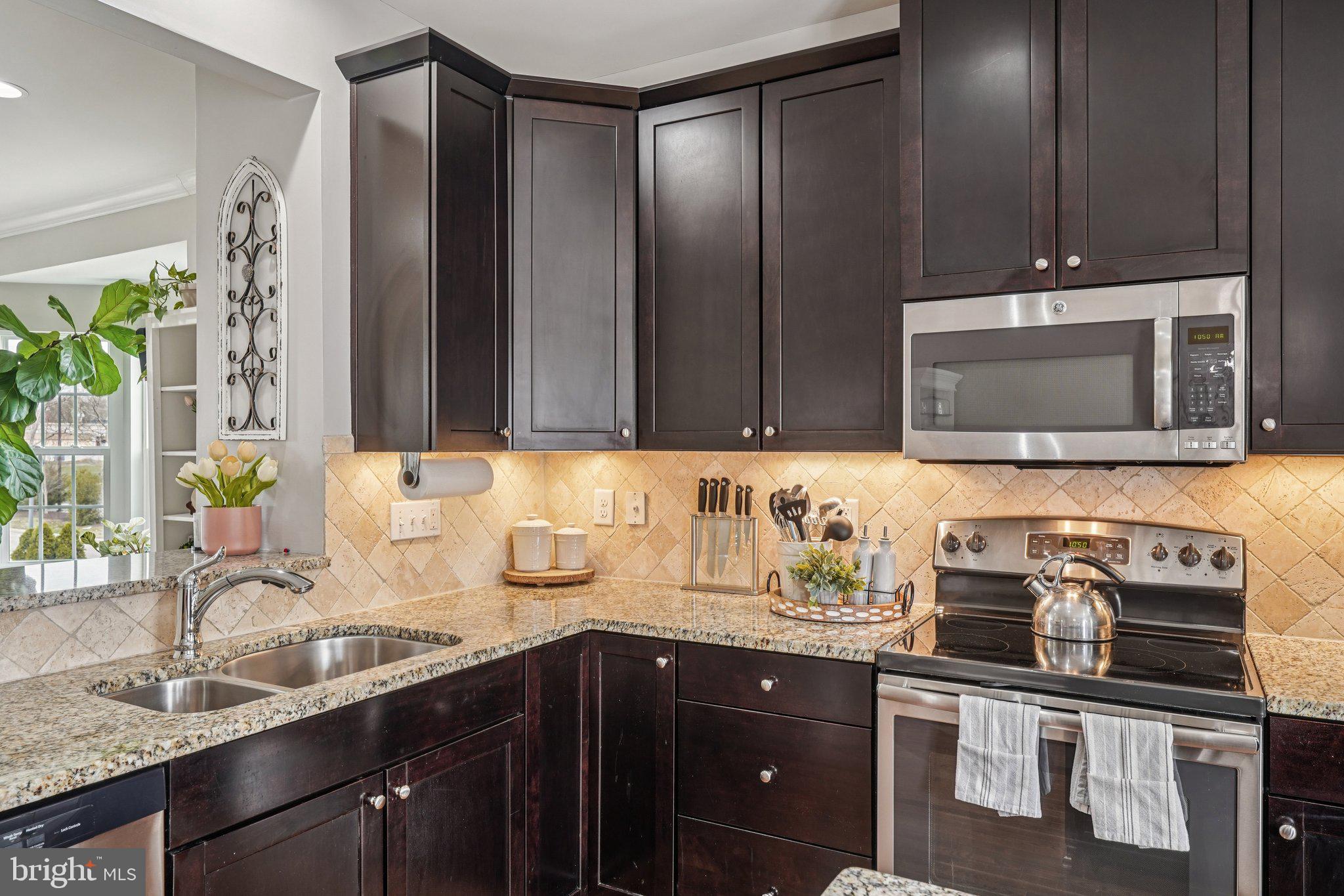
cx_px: 672
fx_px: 896
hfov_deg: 73.7
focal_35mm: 24
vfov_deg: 53.1
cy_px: 448
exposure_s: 1/13
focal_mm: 24
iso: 500
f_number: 8
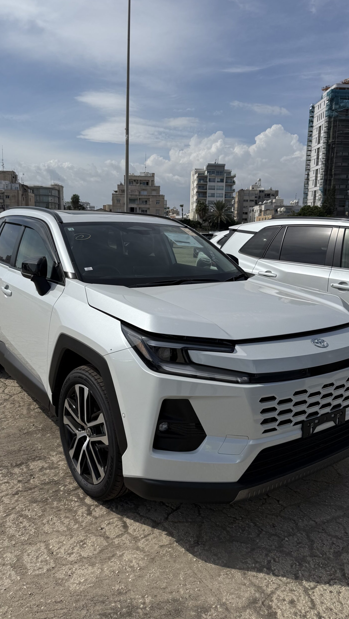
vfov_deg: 69.8
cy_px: 302
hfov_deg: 42.9
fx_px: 444
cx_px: 171
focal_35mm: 27
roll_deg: -1.1
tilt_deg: -8.7
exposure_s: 1/9091
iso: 80
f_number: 1.78
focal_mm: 6.76
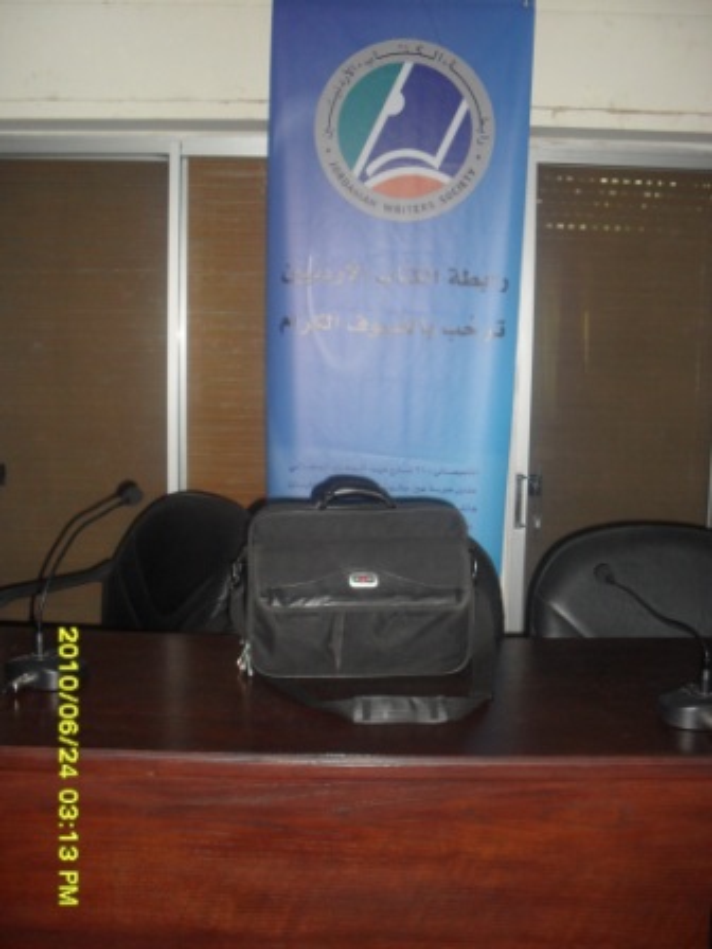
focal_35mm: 35
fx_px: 960
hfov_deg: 40.7
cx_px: 356
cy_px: 474
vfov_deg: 52.6
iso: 200
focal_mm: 6.3
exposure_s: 1/45
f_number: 3.2
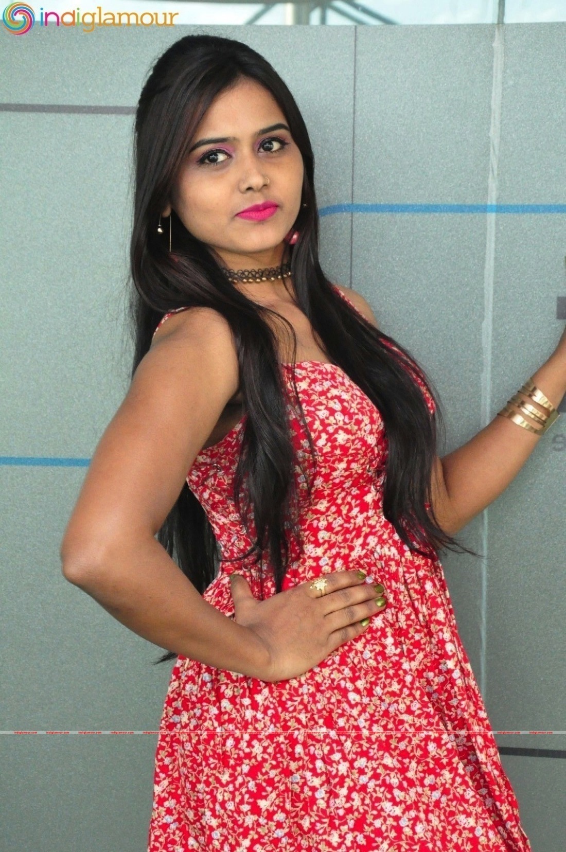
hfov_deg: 15.7
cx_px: 283
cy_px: 426
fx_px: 2057
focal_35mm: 87
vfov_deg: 23.4
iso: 3200
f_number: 6.3
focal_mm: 58
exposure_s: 1/125
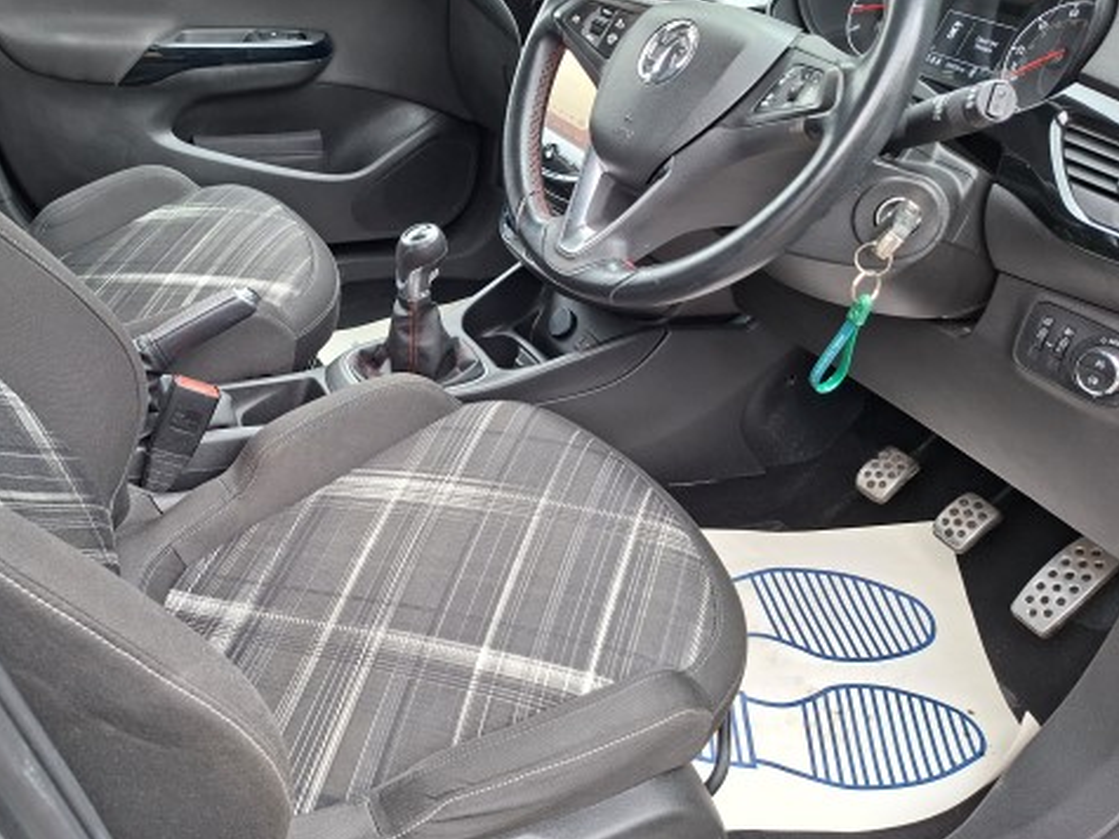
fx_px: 1002
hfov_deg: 57.5
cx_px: 408
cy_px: 391
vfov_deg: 45.4
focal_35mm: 31
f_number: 1.8
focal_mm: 5.54
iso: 50
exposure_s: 1/100
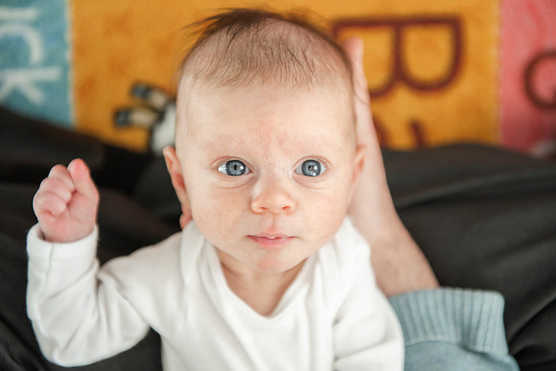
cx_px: 278
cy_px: 186
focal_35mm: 70
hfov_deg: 28.8
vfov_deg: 19.5
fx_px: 1081
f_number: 3.2
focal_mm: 70
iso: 800
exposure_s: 1/125
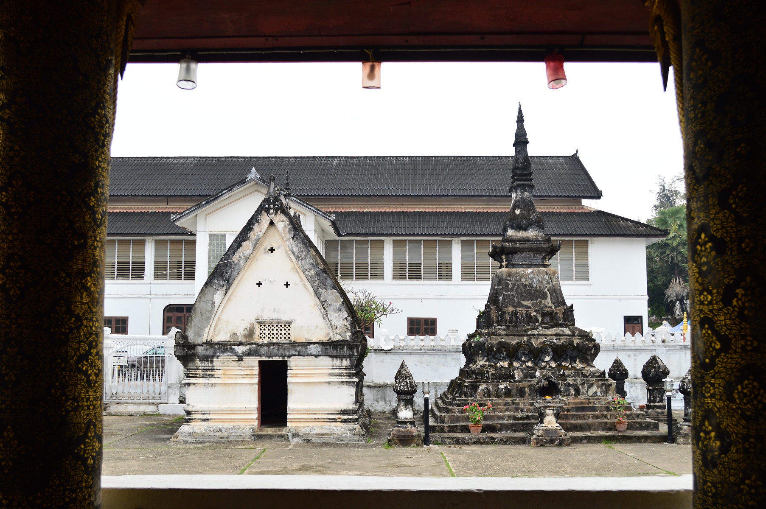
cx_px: 383
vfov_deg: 36.8
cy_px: 254
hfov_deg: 53.2
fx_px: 765
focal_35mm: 36
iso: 200
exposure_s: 1/60
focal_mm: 24
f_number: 5.6
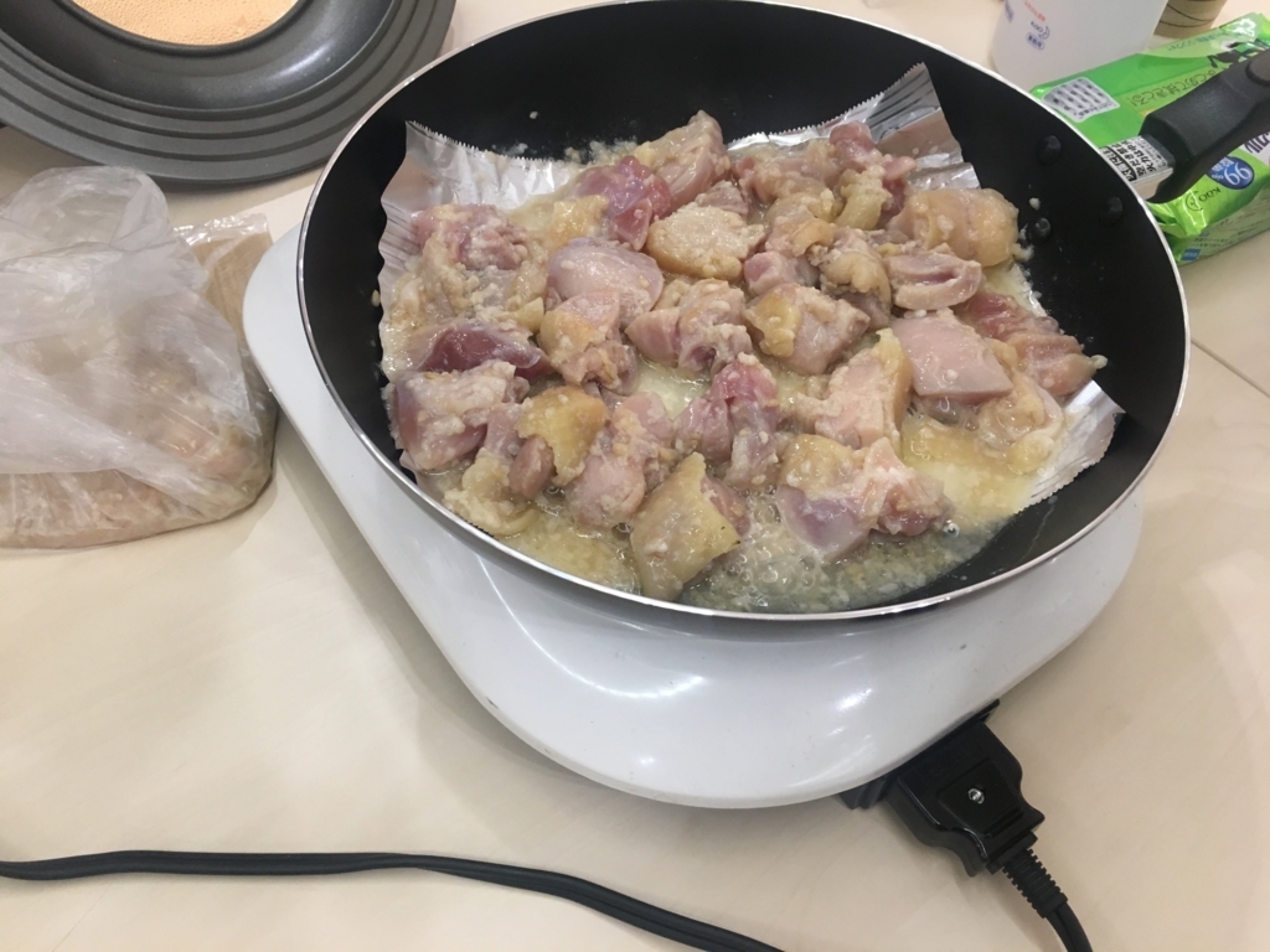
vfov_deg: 48.2
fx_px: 1064
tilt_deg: -52.1
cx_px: 635
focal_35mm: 29
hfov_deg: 61.7
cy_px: 476
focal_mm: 4.15
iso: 100
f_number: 2.2
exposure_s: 1/30
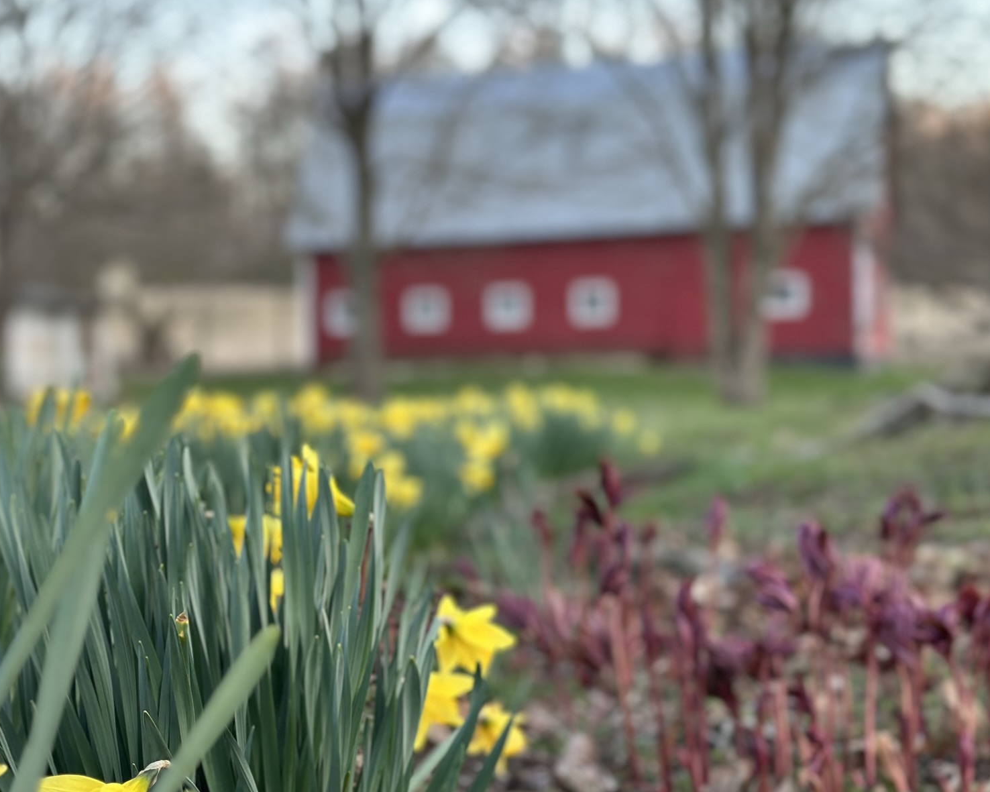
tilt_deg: -1.6
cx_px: 312
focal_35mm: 65
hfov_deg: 28.9
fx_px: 1905
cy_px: 400
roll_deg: +1.7
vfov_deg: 23.5
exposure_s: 1/108
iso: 125
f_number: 1.78
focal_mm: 6.86
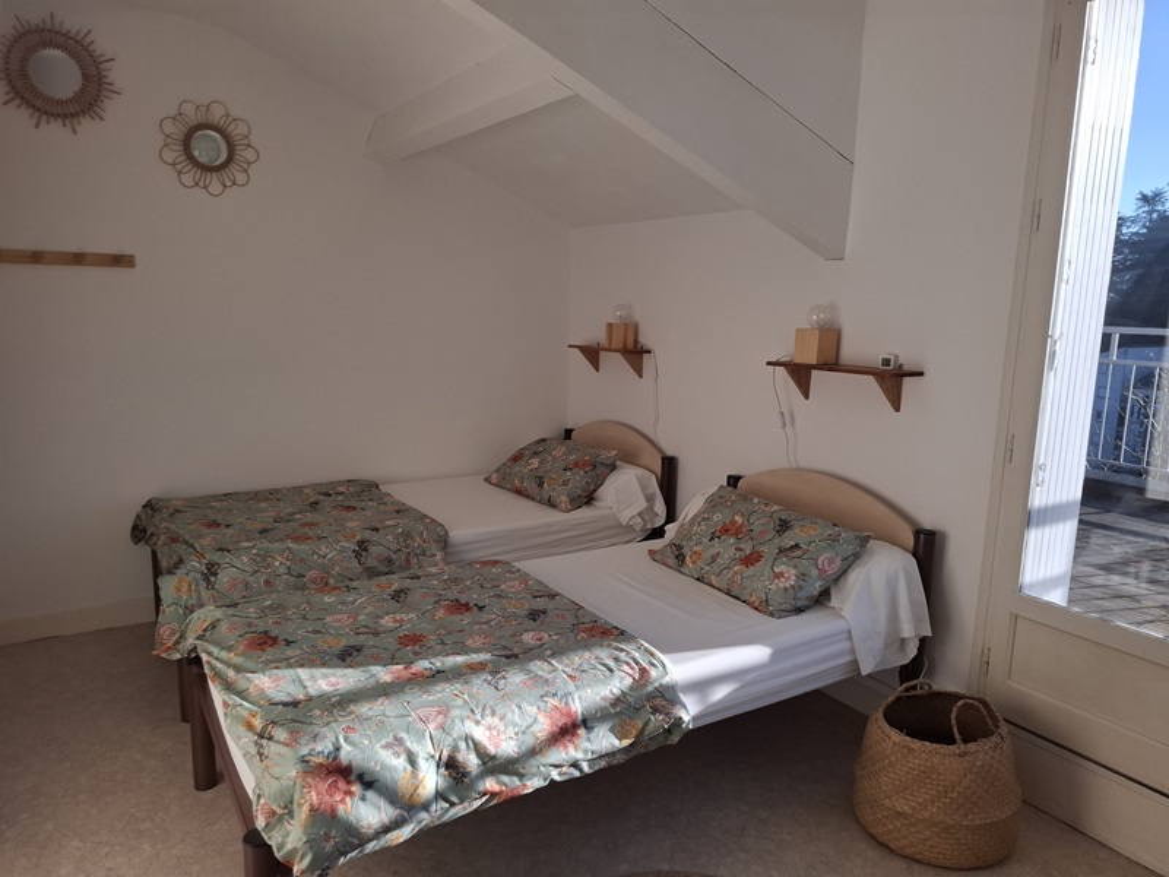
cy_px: 438
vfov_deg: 58.9
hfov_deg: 73.9
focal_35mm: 23
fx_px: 777
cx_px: 584
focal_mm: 5.54
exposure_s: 1/577
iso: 50
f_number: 1.8
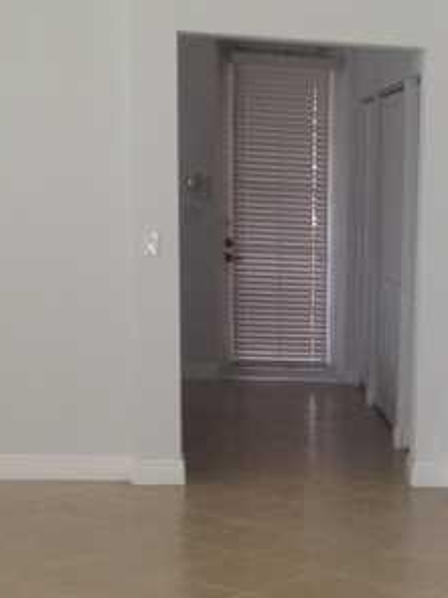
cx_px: 499
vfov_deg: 20.3
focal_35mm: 95
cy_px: 509
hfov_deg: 15.1
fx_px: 1641
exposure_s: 1/40
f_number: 2.4
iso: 80
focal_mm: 4.28
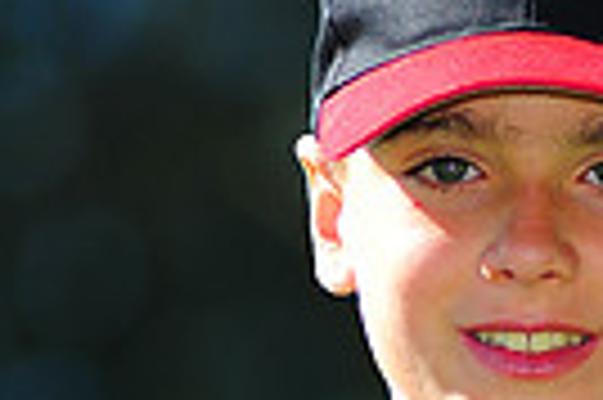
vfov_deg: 1.8
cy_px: 539
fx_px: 13016
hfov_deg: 2.7
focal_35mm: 778
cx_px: 526
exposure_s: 1/1250
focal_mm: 180
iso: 200
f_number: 3.5
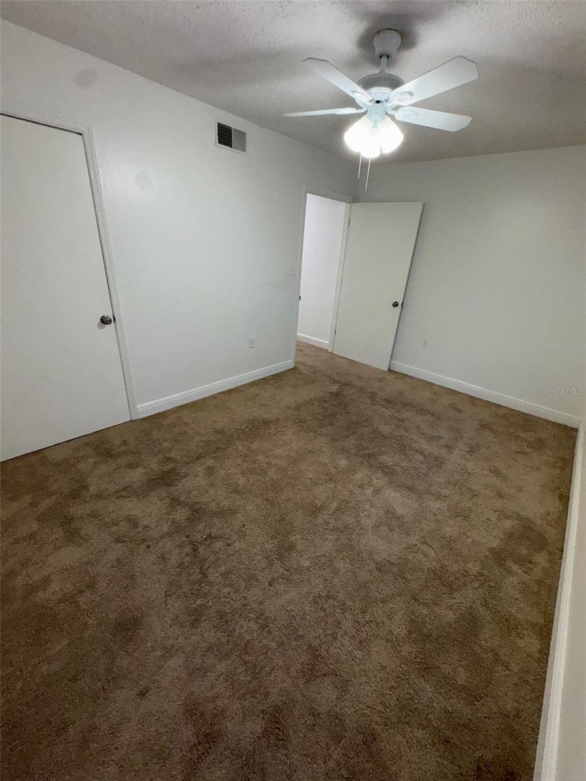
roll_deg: -4.1
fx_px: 316
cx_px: 293
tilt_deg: -25.1
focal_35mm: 14
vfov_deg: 102.1
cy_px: 390
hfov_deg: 85.7
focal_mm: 2.22
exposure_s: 1/120
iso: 160
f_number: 2.2
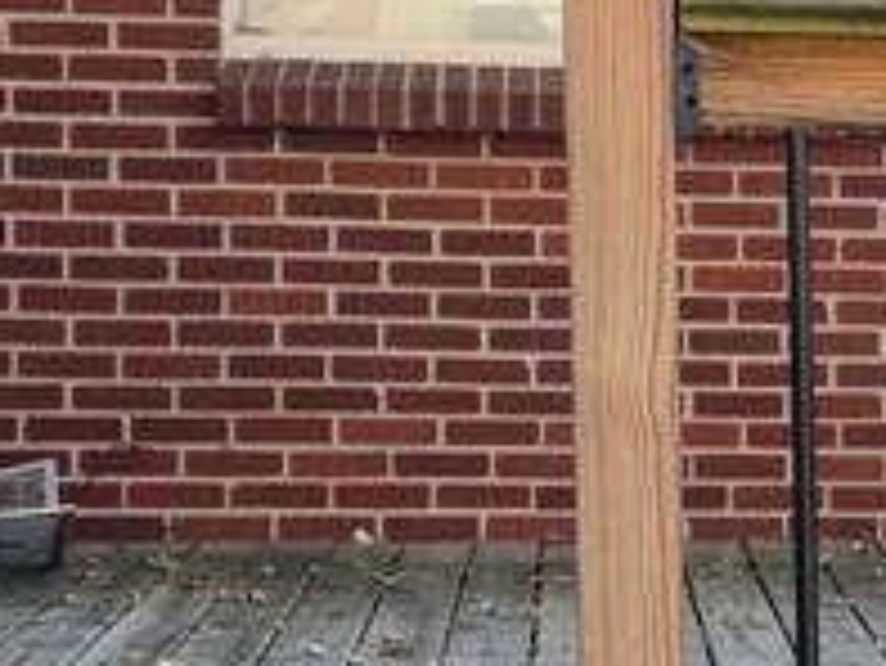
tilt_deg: -1.8
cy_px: 378
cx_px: 1052
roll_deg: -0.3
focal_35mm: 135
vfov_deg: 11.0
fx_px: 3457
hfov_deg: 14.2
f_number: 1.6
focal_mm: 5.96
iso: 50
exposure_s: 1/319
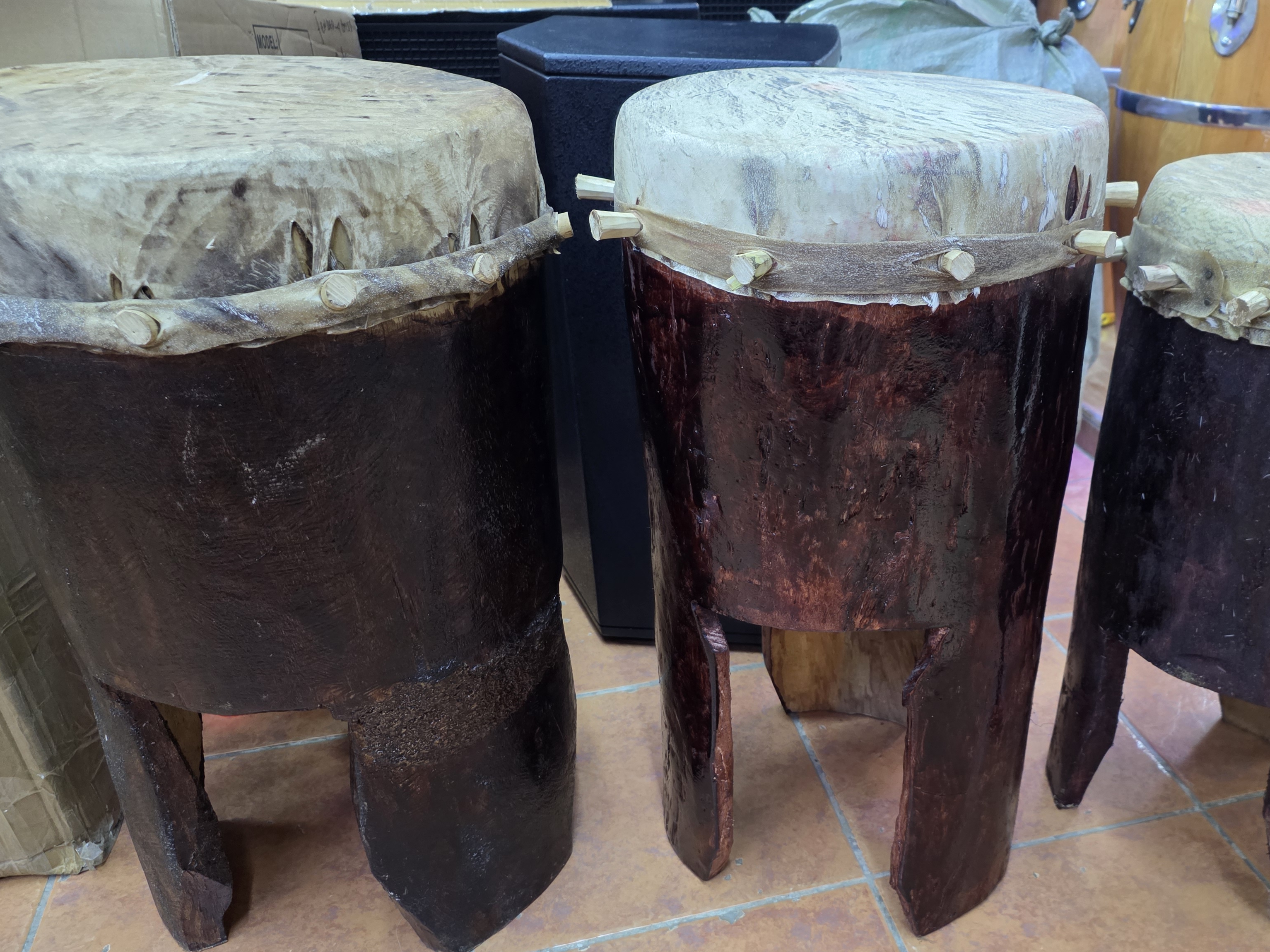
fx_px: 1101
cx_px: 787
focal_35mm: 30
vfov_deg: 46.5
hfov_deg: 59.3
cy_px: 575
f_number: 1.7
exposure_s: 1/100
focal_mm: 6.25
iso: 400
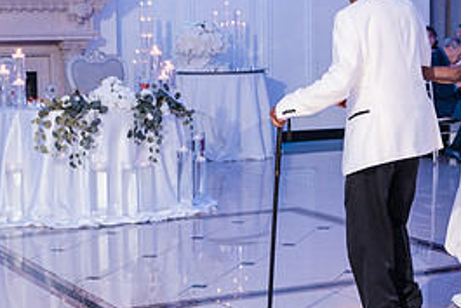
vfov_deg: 14.6
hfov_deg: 21.6
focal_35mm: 94
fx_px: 1204
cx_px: 304
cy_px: 121
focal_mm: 43
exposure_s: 1/250
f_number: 4
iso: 3200
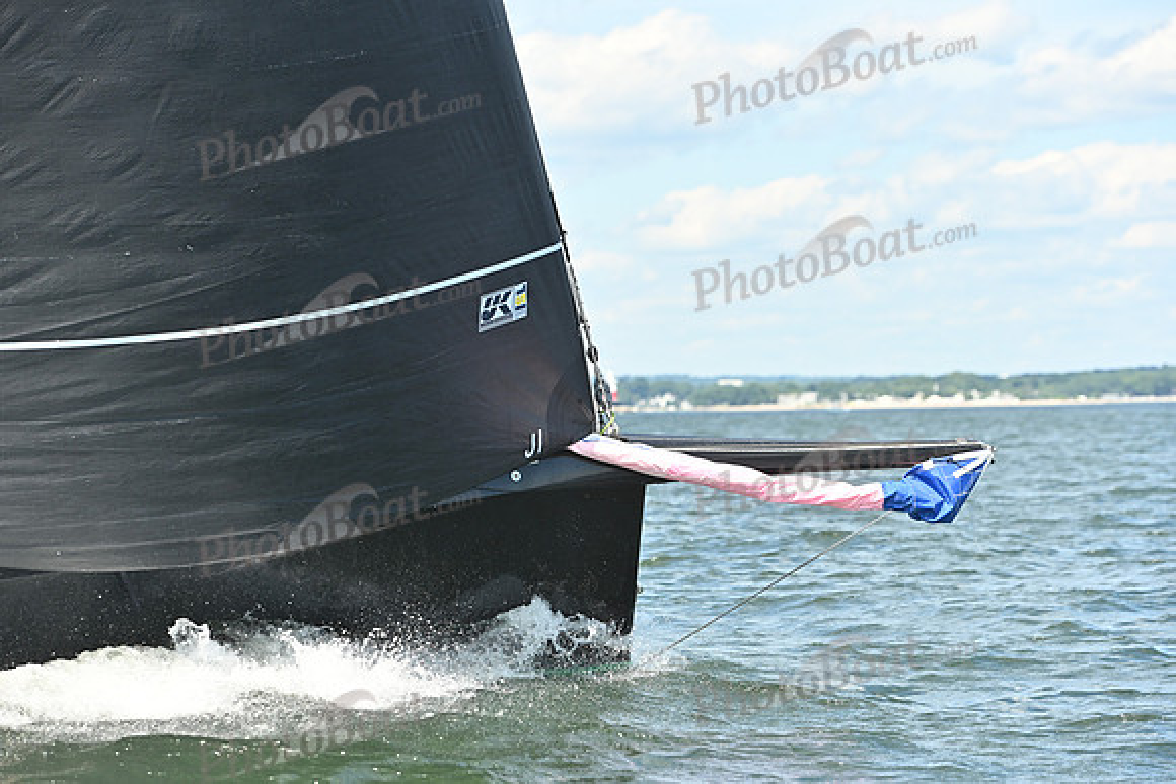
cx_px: 588
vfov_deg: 11.2
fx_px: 3986
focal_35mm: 122
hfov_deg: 16.8
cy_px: 392
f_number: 5
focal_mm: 122
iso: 250
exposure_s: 1/1250
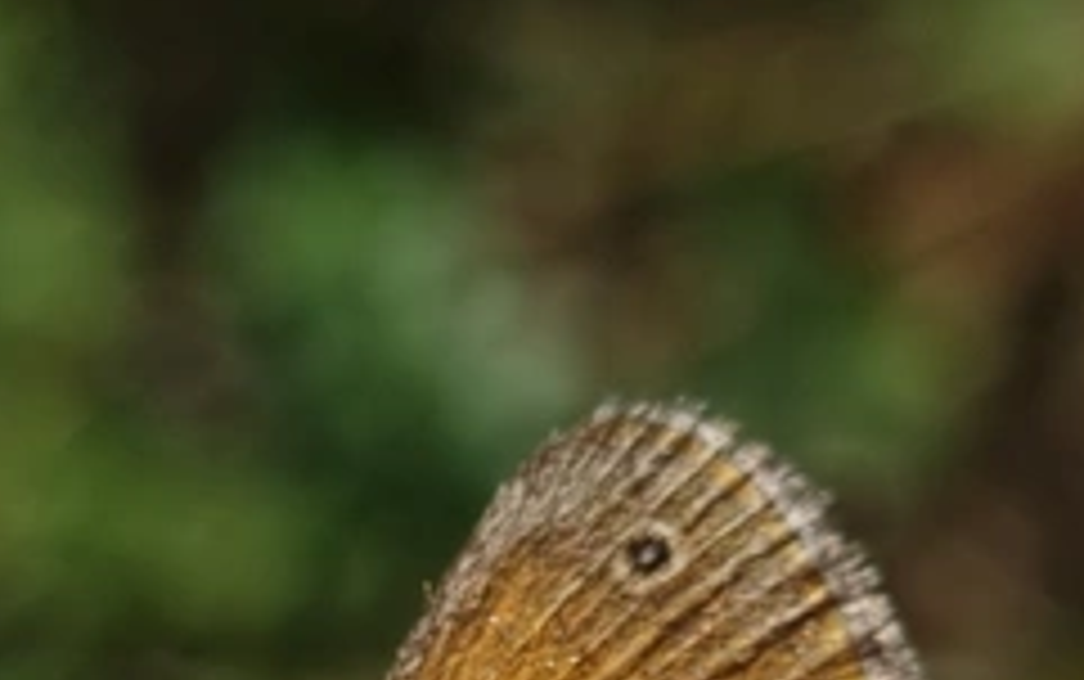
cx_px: 594
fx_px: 2158
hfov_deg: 28.2
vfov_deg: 16.5
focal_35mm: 73
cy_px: 988
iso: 50
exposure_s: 1/2500
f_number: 1.8
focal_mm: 5.4
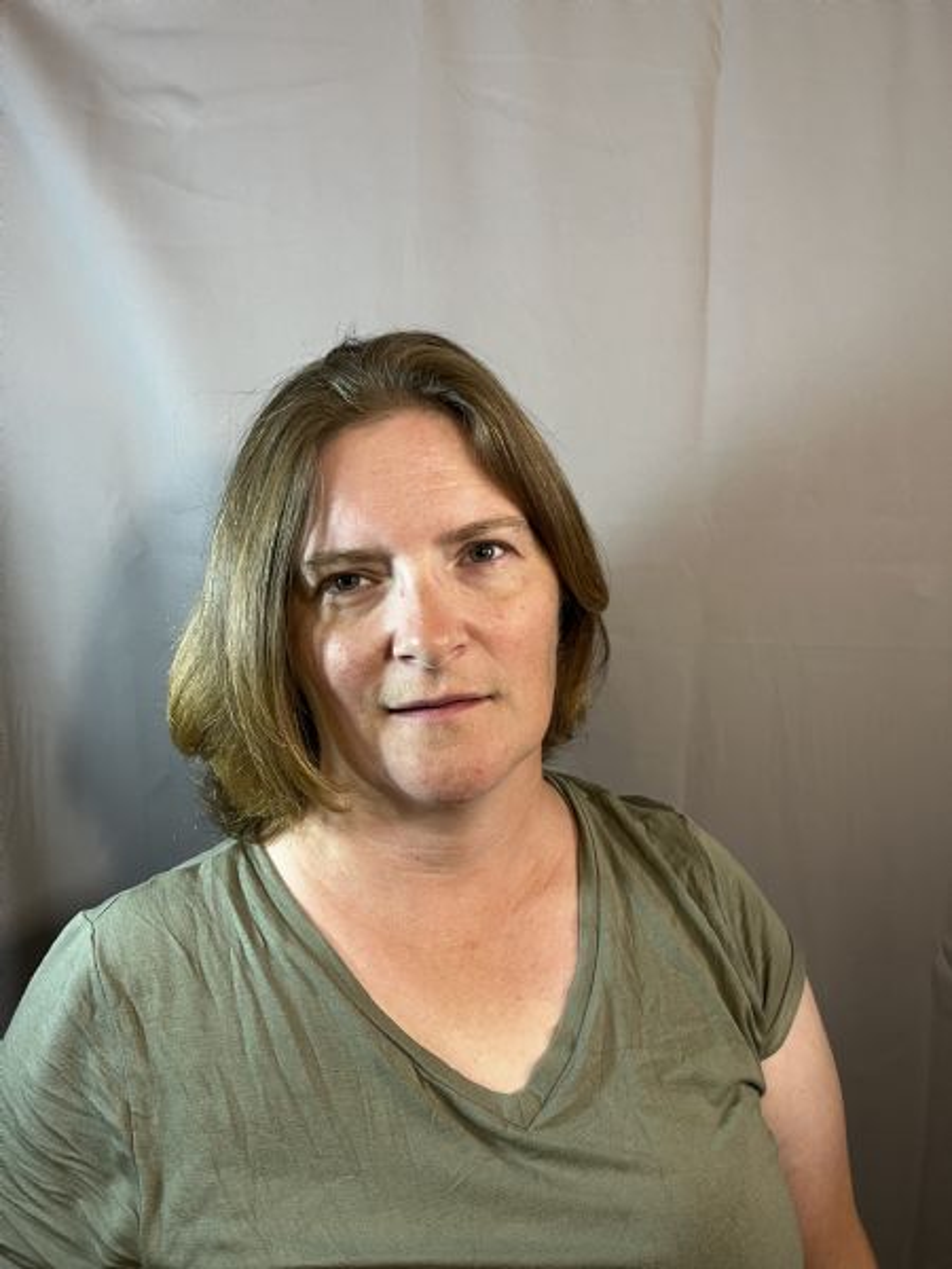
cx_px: 476
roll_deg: +2.0
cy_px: 634
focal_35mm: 26
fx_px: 953
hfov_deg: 53.1
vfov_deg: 67.3
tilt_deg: -6.4
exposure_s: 1/65
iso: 125
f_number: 1.6
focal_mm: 5.1
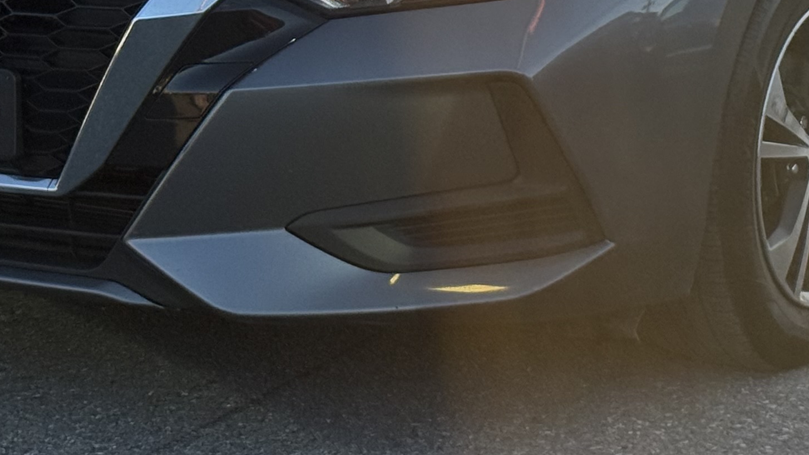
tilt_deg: -4.4
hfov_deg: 14.8
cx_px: 574
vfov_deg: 8.2
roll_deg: +0.2
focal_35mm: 145
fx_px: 3111
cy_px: -161
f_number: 1.78
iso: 80
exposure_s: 1/1838
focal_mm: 6.76
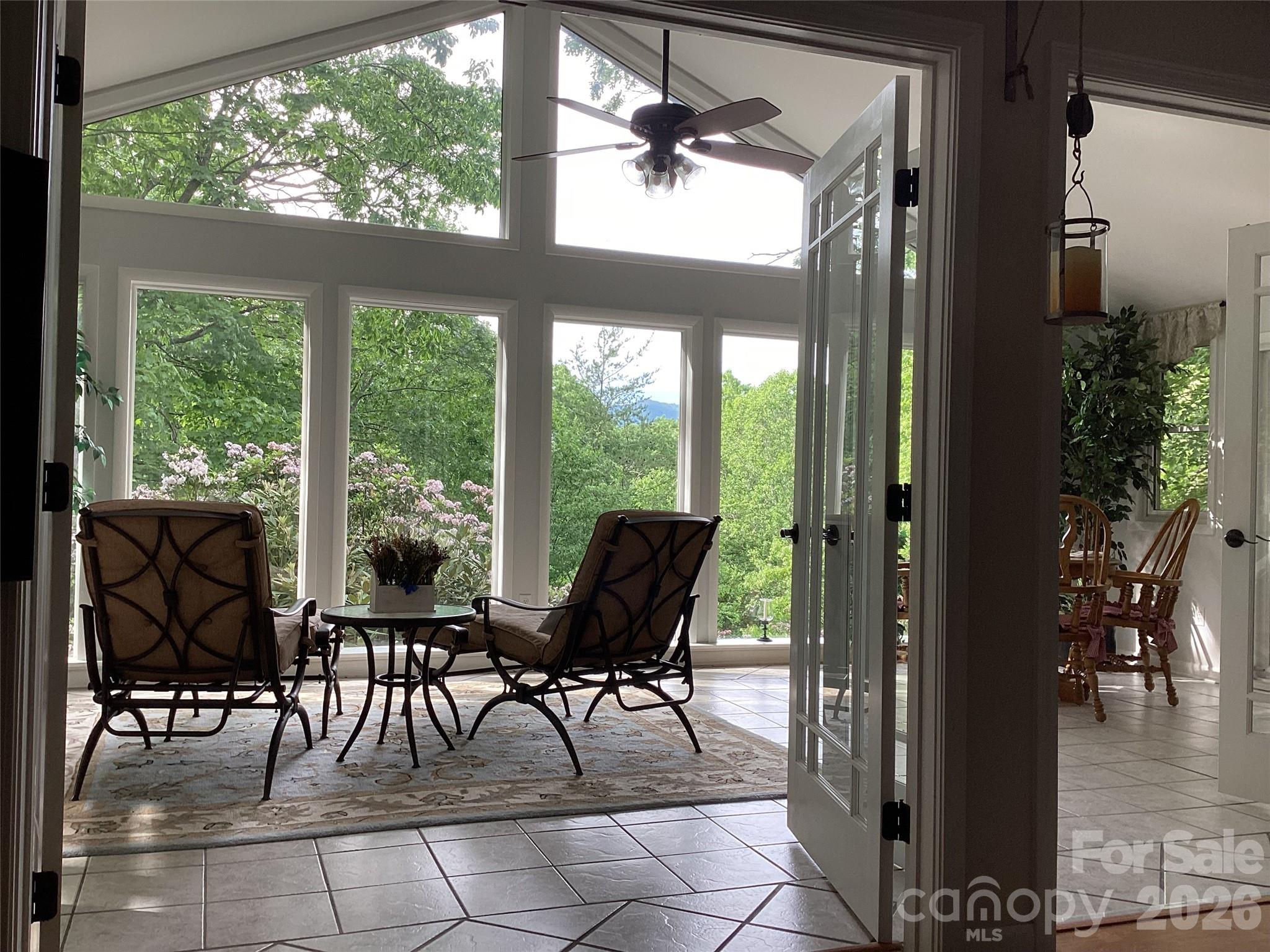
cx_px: 635
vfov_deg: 45.4
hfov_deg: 58.4
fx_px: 1137
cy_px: 476
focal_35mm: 31
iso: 50
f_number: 2.4
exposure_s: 1/120
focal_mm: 3.3
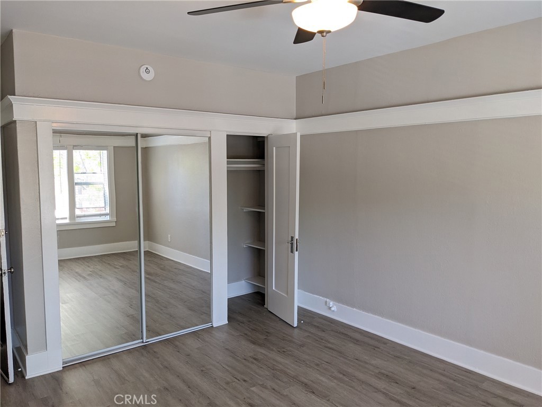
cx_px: 271
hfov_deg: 65.3
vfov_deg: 51.4
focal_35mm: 27
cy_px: 204
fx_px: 423
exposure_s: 1/90
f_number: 1.73
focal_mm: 4.38
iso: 110
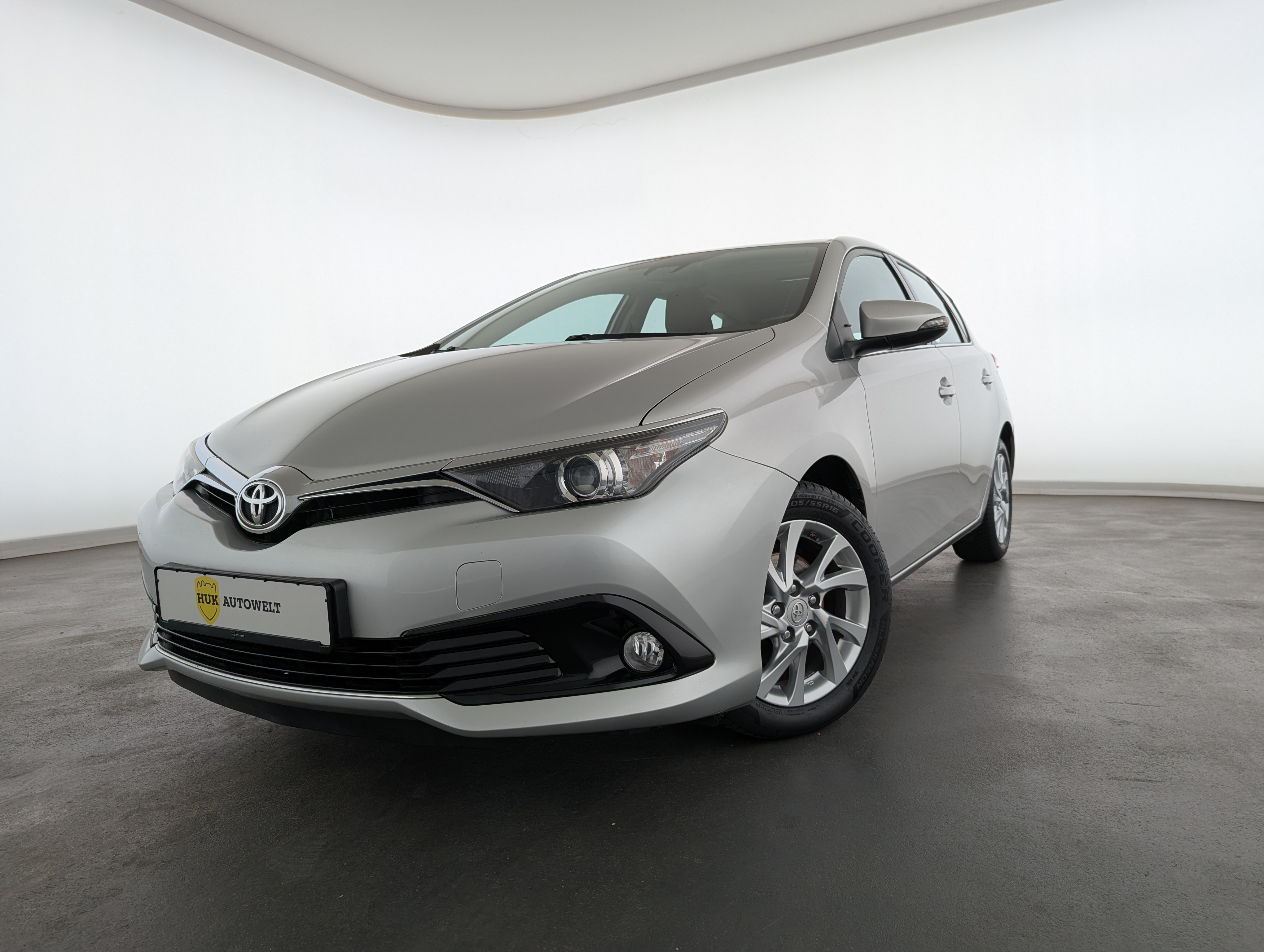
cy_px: 476
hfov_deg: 71.5
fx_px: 878
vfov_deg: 56.9
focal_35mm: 24
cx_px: 632
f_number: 1.85
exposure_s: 1/220
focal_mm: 6.81
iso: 55
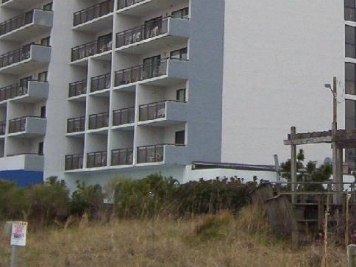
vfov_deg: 16.3
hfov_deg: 22.0
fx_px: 905
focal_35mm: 88
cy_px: -18
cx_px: 277
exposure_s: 1/312
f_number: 2.76
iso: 100
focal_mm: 5.54
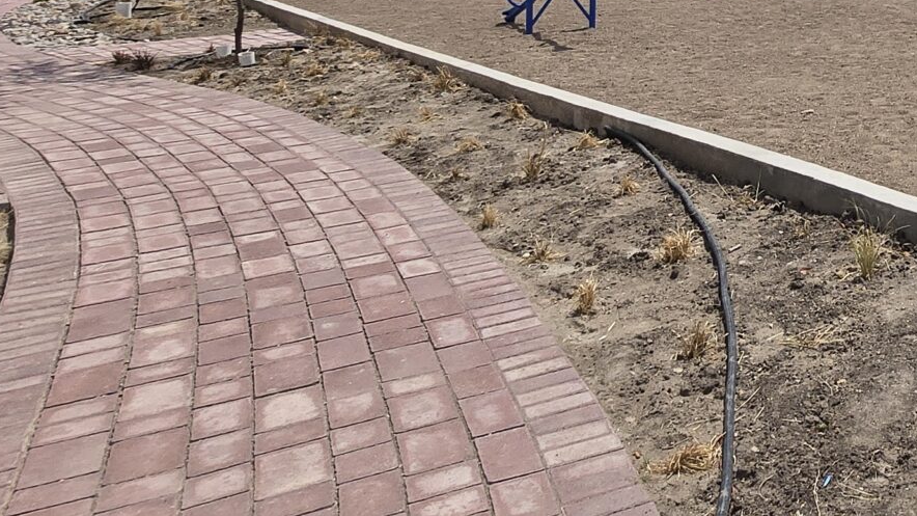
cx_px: 1054
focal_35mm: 41
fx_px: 997
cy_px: -147
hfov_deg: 38.8
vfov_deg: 25.2
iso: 25
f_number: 2.2
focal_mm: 1.7
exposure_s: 1/3160
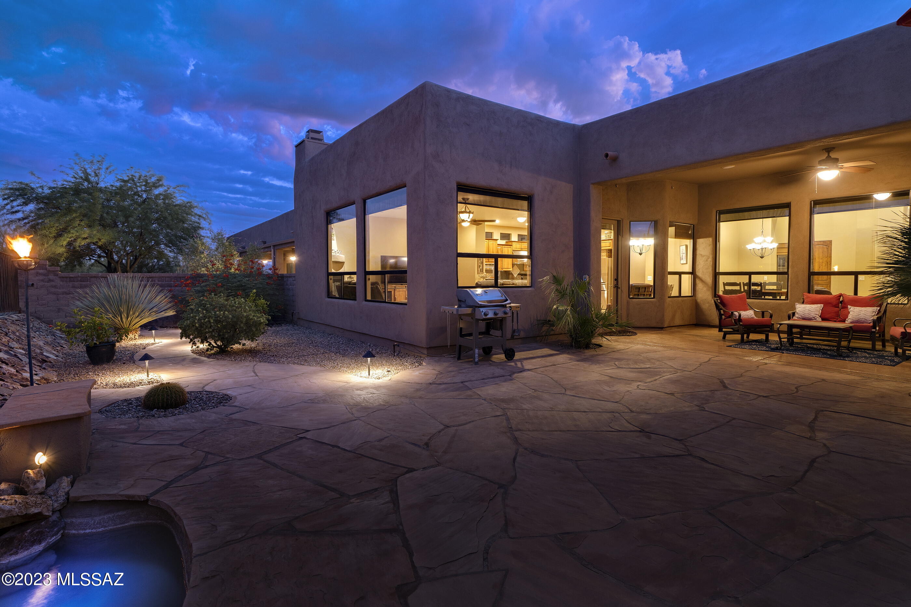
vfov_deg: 73.7
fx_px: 405
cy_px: 304
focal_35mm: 16
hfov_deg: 96.7
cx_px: 456
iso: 200
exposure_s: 5
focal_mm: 16
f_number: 7.1
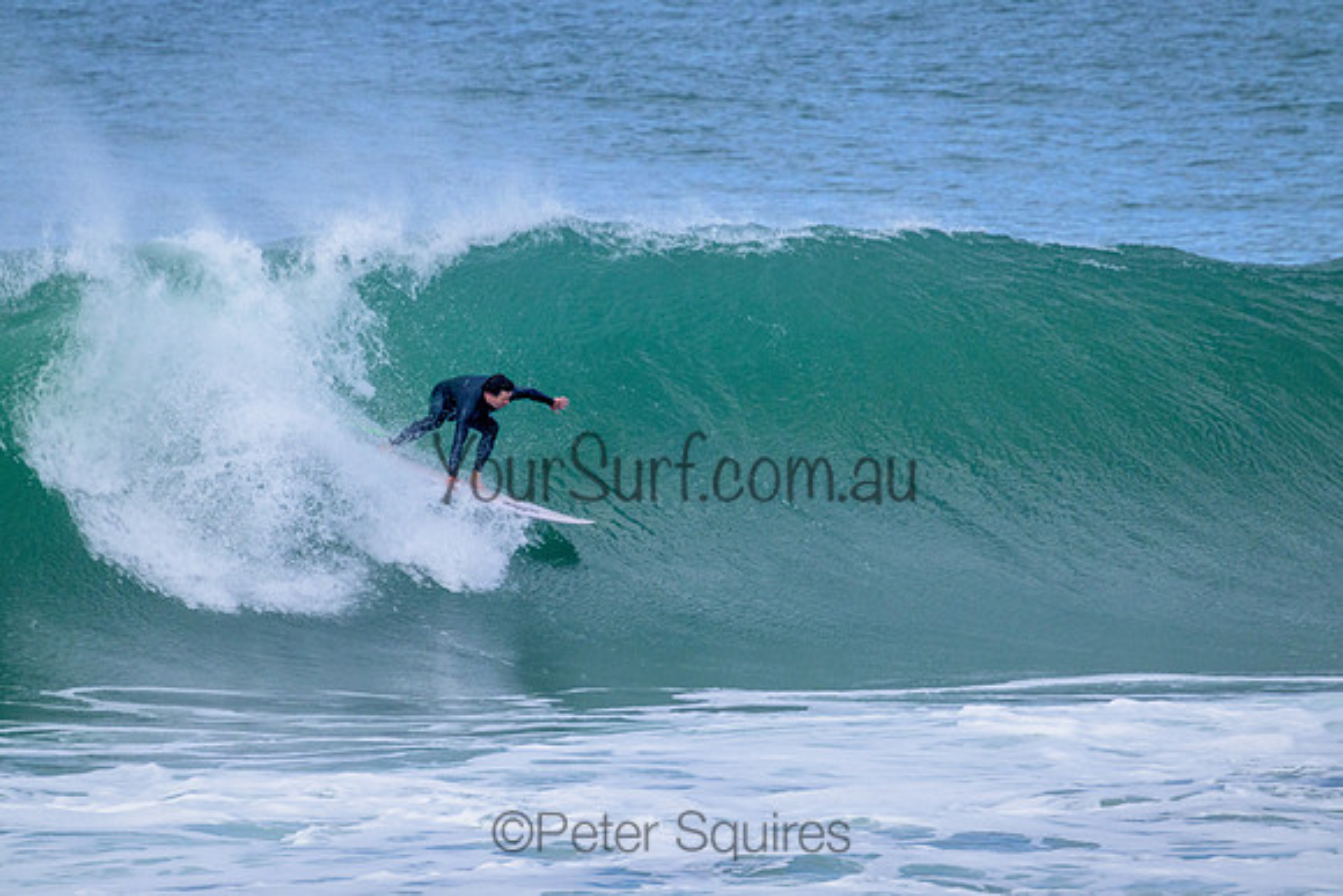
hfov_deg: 2.6
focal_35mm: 800
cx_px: 672
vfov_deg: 1.7
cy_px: 448
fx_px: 29850
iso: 2000
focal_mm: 800
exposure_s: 1/2000
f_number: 11
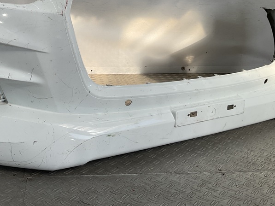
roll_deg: -0.6
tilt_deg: -7.9
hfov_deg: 38.6
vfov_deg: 28.9
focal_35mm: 49
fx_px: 389
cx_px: 99
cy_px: 36
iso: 16
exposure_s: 1/749
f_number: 1.8
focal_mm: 3
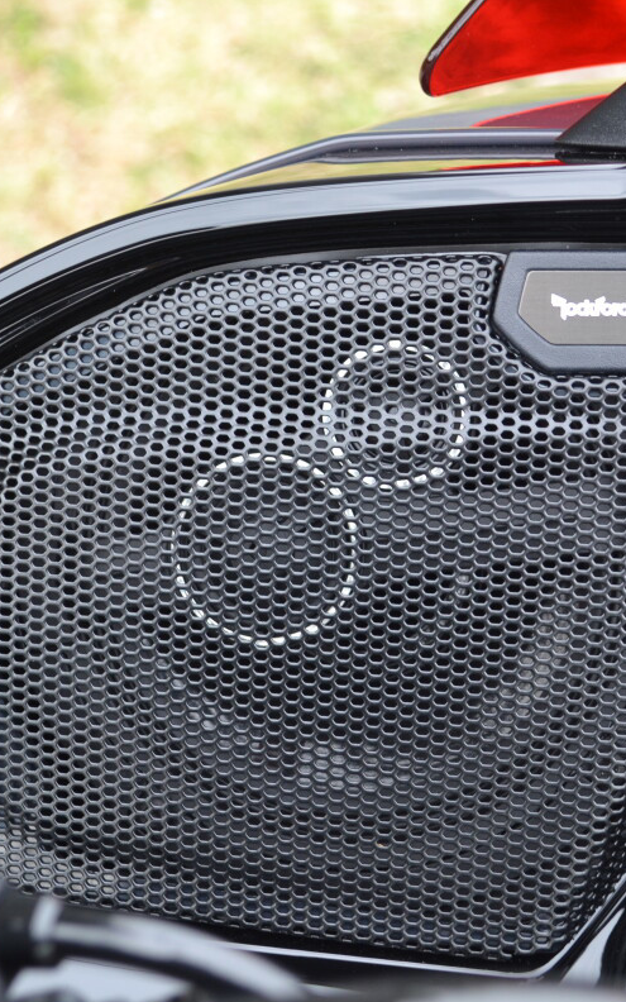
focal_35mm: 88
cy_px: 505
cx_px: 358
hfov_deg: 14.8
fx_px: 2402
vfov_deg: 23.6
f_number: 5
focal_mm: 38
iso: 400
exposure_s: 1/100
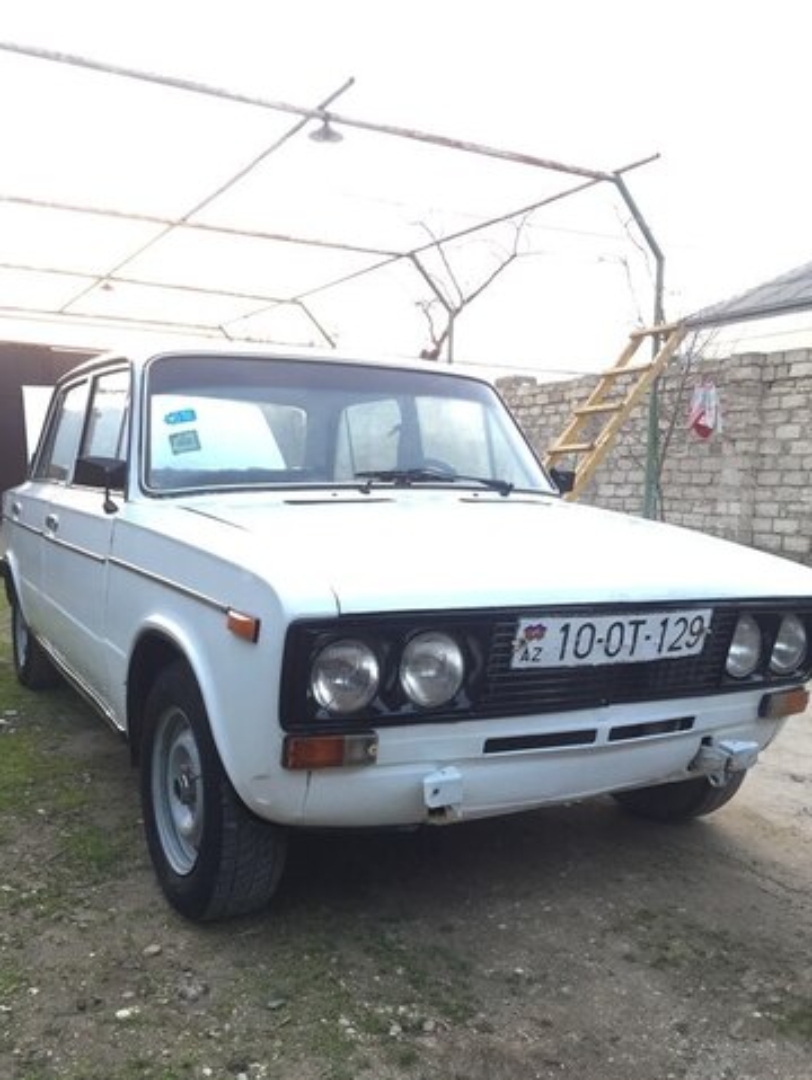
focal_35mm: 30
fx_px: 937
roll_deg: -1.4
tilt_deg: -5.4
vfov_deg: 59.9
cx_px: 401
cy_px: 555
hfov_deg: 46.9
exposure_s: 1/33
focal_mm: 4.15
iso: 64
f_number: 2.2
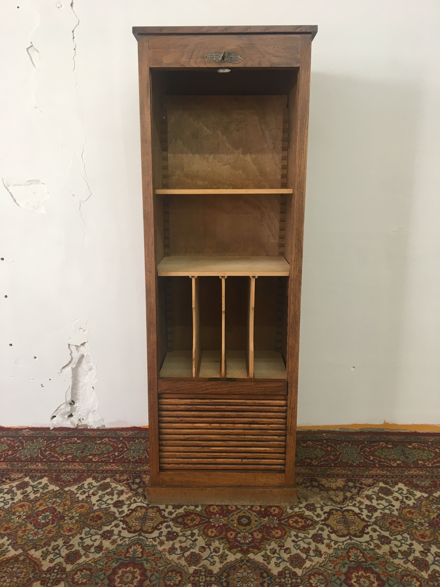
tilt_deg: -12.2
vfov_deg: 61.7
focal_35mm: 29
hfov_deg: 48.2
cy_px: 294
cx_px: 220
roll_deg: +1.2
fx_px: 491
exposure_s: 1/33
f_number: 2.2
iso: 80
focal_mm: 4.15
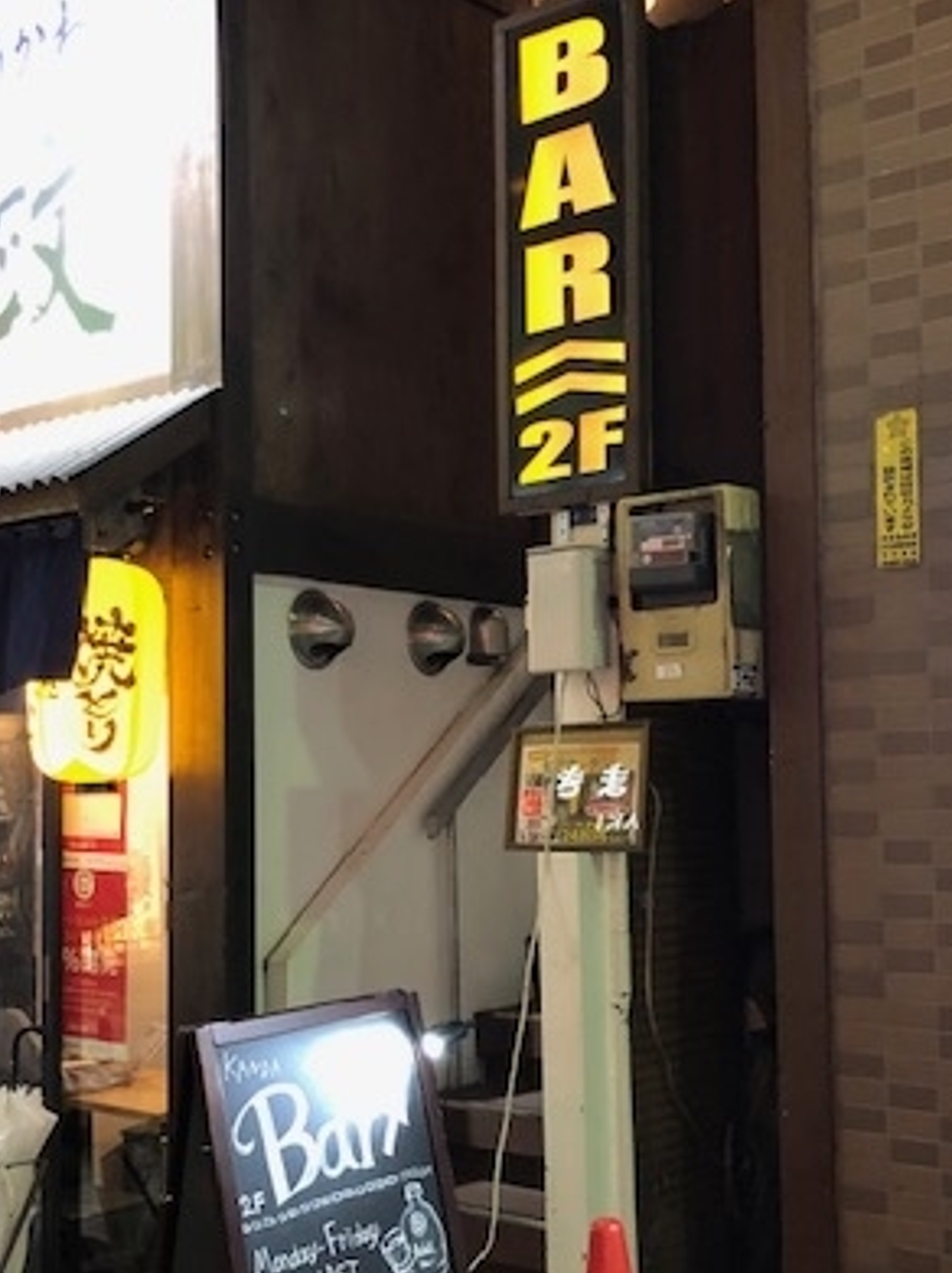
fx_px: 1689
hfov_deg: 31.3
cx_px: 349
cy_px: 751
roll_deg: +0.6
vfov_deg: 41.1
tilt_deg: +2.9
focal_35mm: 46
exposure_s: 1/14
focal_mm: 4
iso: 100
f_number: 1.8
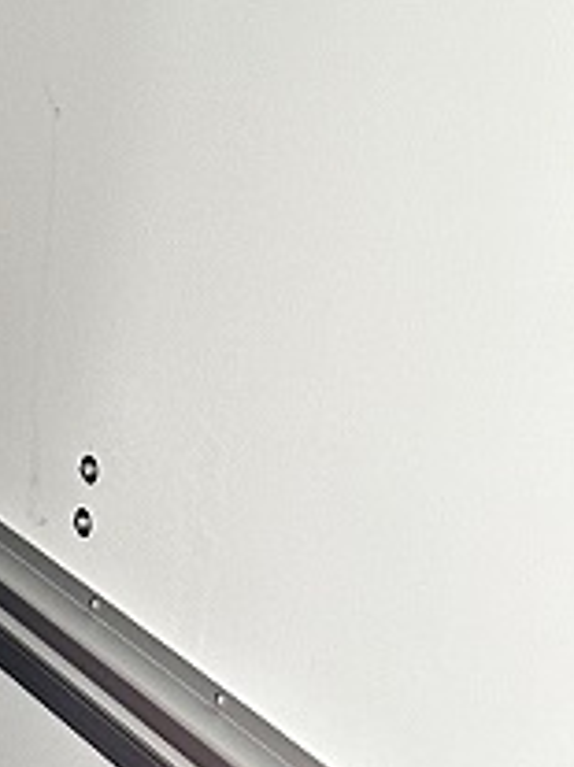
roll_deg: -1.2
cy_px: 319
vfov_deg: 16.8
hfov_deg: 10.8
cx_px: -781
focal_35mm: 117
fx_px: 2589
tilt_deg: -16.8
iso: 250
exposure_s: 1/60
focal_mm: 6.86
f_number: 1.78
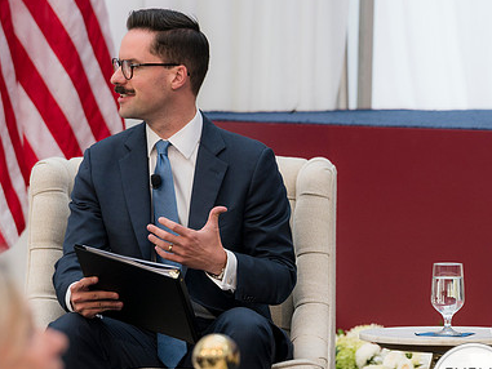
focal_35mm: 329
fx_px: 4678
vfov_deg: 4.5
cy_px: 223
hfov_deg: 6.0
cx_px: 186
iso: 250
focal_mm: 150
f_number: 4
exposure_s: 1/160
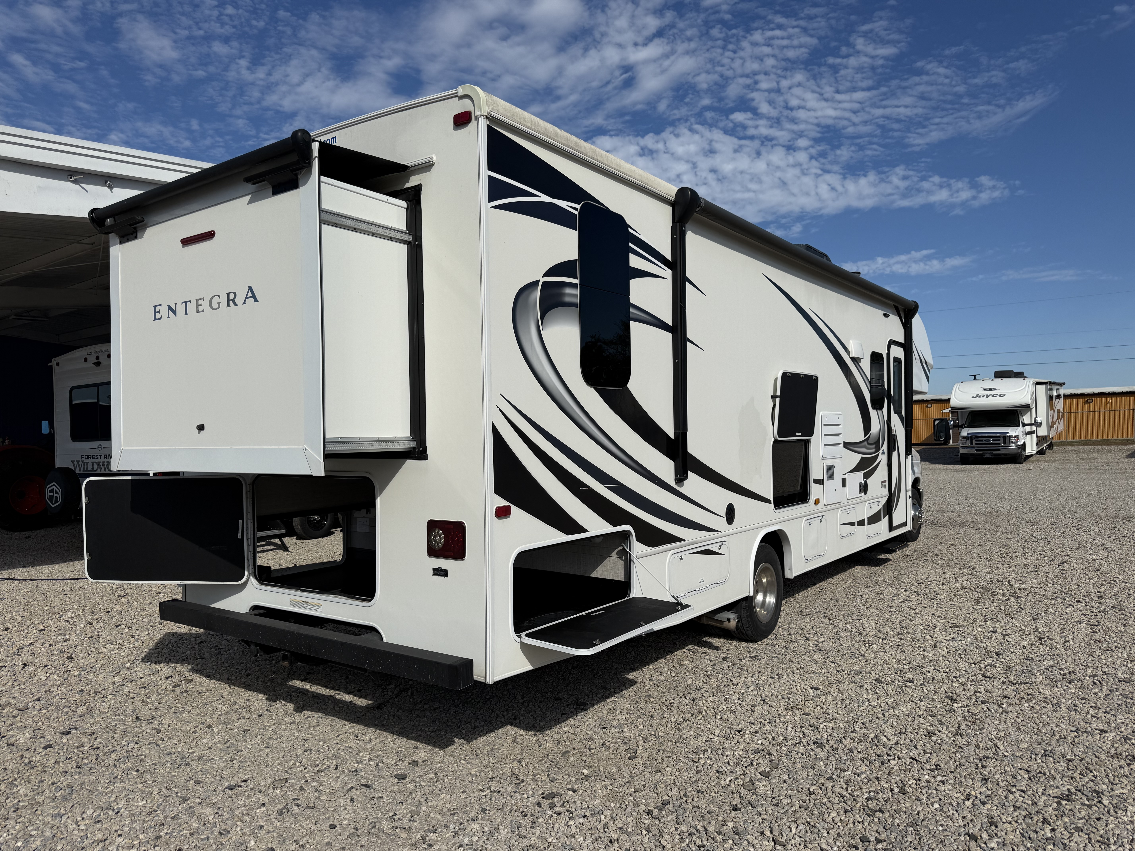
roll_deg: +0.9
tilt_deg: +0.2
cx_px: 568
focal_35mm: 24
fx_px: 787
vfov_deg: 56.8
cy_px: 426
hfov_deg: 71.6
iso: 80
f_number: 1.78
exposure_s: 1/10309
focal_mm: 6.76
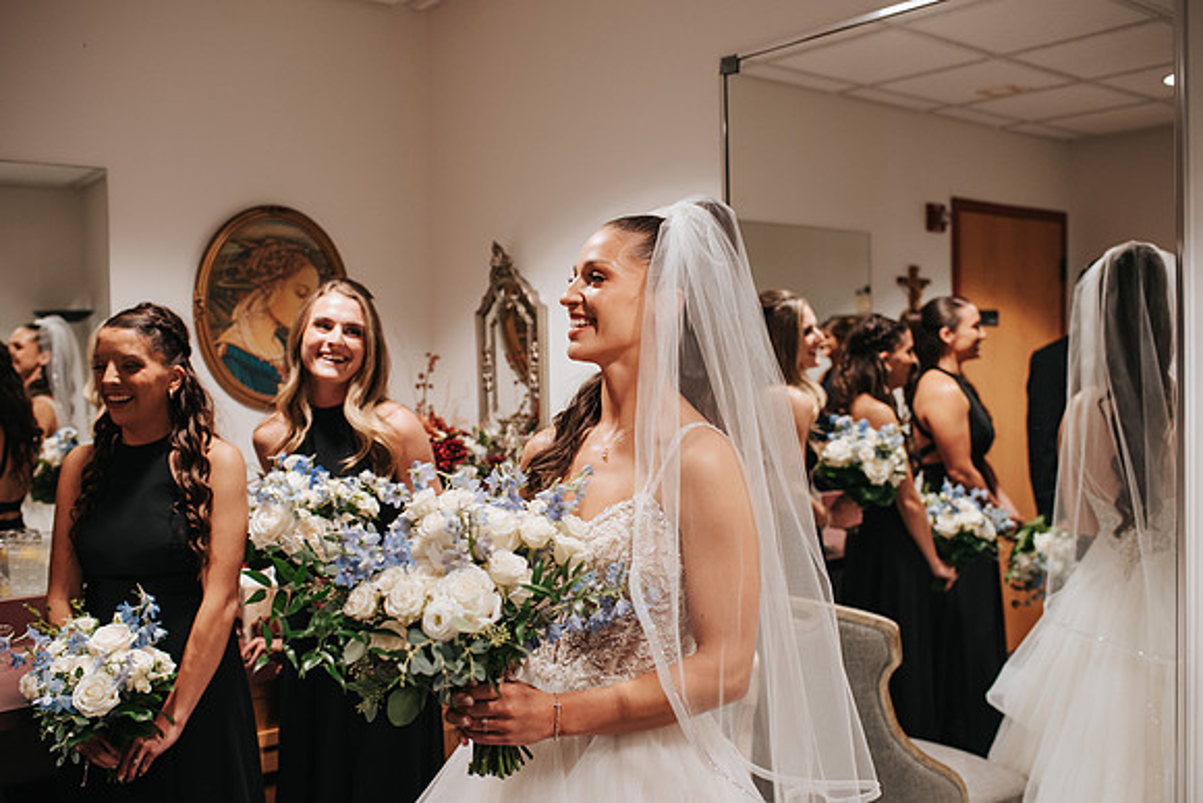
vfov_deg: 37.9
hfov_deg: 54.4
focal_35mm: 35
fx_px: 1170
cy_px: 402
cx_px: 602
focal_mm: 35
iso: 900
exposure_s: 1/125
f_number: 2.8
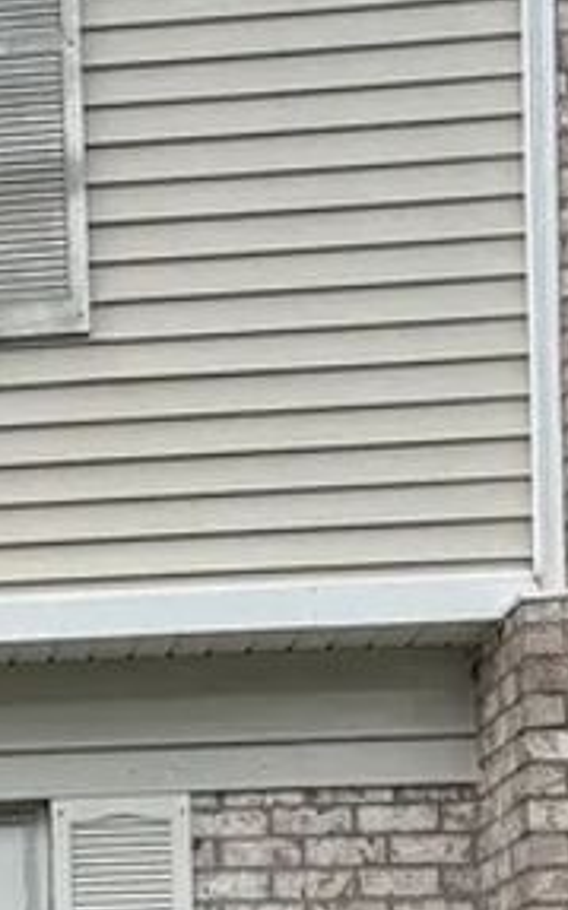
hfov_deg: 9.1
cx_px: -723
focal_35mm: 131
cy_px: 1137
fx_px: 3249
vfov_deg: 15.3
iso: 64
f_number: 1.6
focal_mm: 5.96
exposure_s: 1/2364
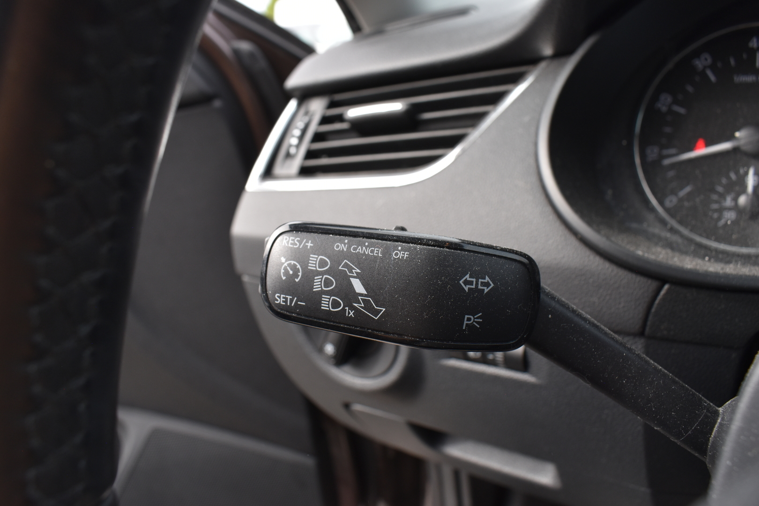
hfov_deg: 67.4
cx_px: 380
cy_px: 253
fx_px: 569
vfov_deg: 47.9
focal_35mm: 27
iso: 400
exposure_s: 1/250
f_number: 8
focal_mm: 18
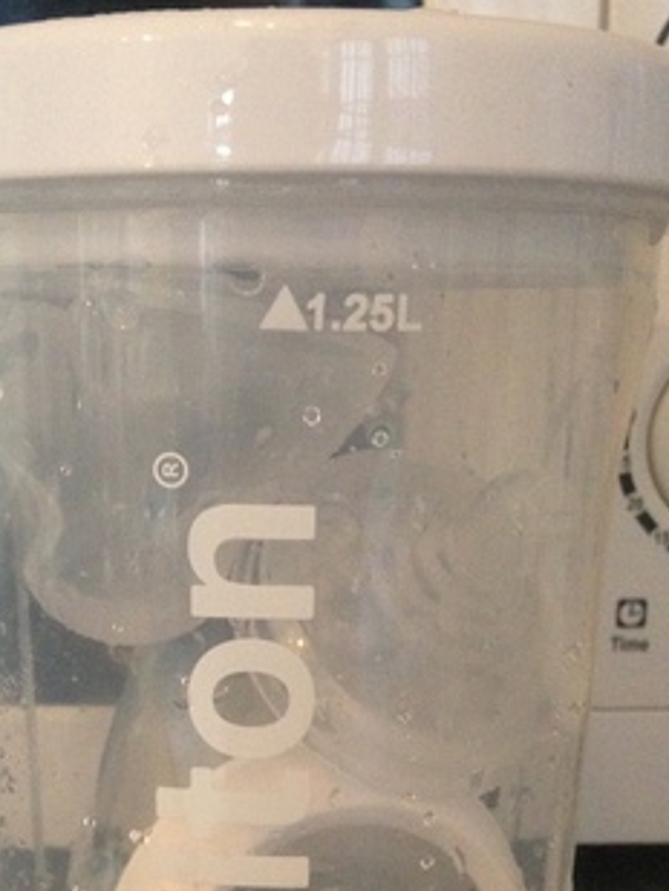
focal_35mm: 64
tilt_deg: -11.6
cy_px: 640
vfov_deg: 29.9
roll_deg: -1.1
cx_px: 208
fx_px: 1648
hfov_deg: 22.8
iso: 320
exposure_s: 1/20
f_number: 2.4
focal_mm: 4.12
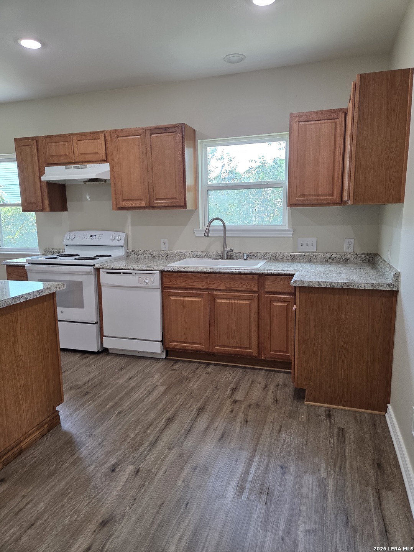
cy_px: 276
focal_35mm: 23
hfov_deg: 58.9
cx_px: 207
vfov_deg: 73.9
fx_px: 367
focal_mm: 5.4
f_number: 1.8
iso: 125
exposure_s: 1/120
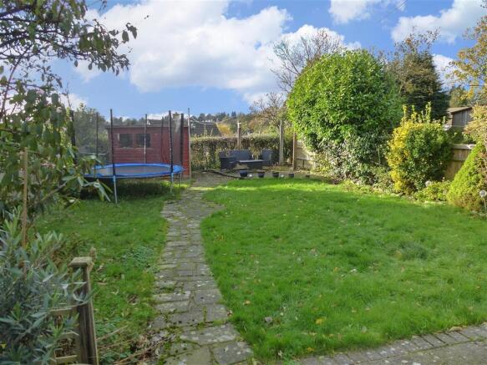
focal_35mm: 24
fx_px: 338
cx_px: 244
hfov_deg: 71.6
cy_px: 182
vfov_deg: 56.8
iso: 160
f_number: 4
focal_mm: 4.3
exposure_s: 1/160
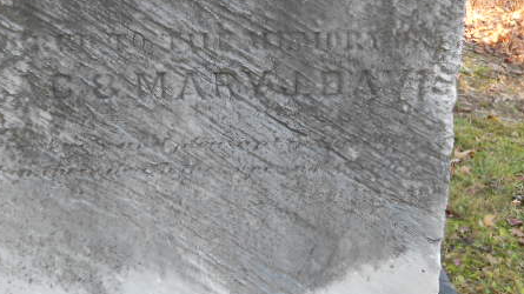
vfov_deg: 20.6
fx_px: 806
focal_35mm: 58
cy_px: 86
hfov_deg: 35.8
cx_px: 192
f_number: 3.9
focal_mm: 6.7
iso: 80
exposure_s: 1/40
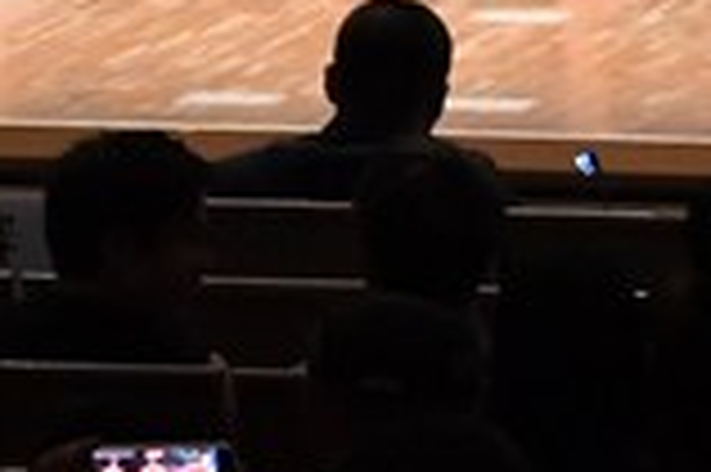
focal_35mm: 602
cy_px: -584
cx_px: -425
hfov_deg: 3.4
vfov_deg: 2.3
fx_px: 11877
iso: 8000
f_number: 5.6
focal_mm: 82
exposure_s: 1/400
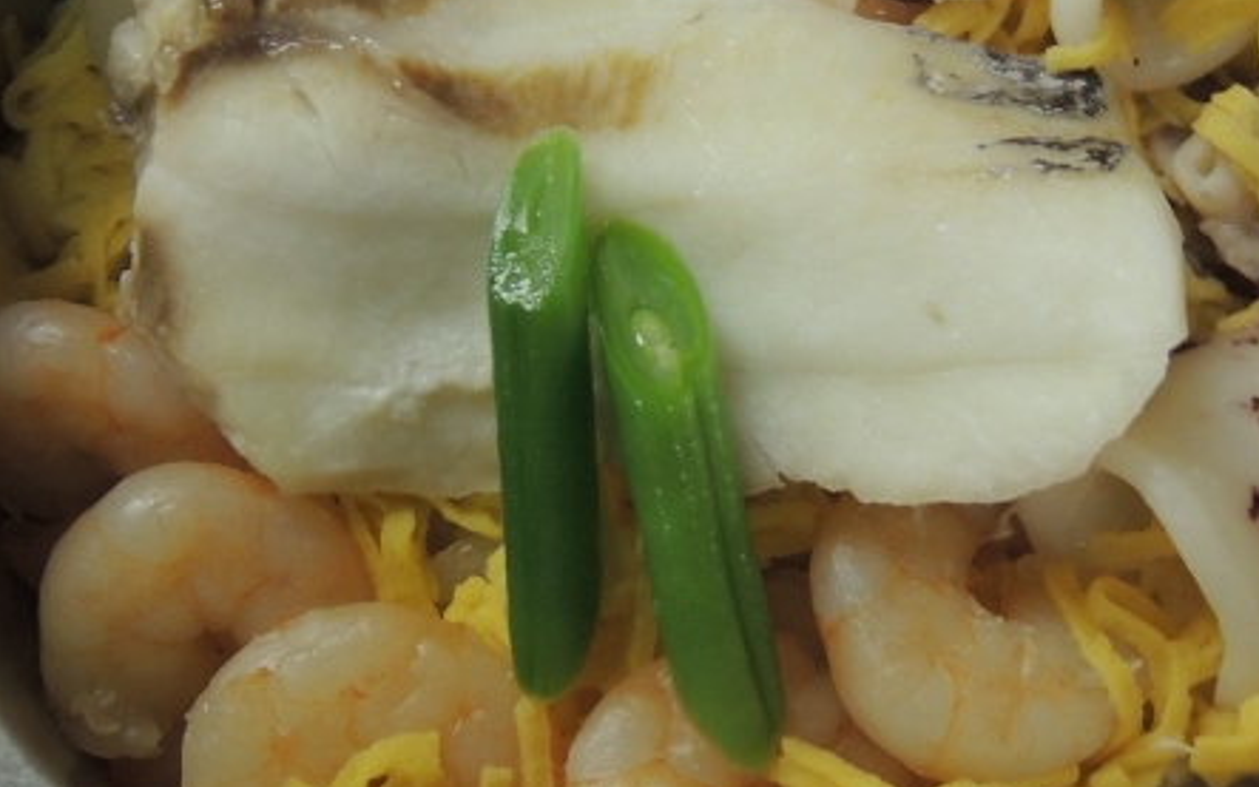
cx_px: 654
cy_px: 224
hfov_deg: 23.0
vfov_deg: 14.5
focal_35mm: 90
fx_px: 3088
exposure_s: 1/20
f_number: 3.5
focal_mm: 8.3
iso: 400
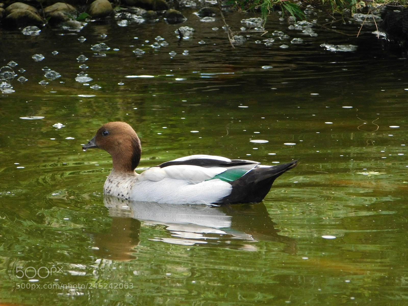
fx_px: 6801
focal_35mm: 577
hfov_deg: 3.4
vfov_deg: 2.6
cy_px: 153
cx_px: 204
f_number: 6
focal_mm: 102.5
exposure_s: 1/160
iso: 400
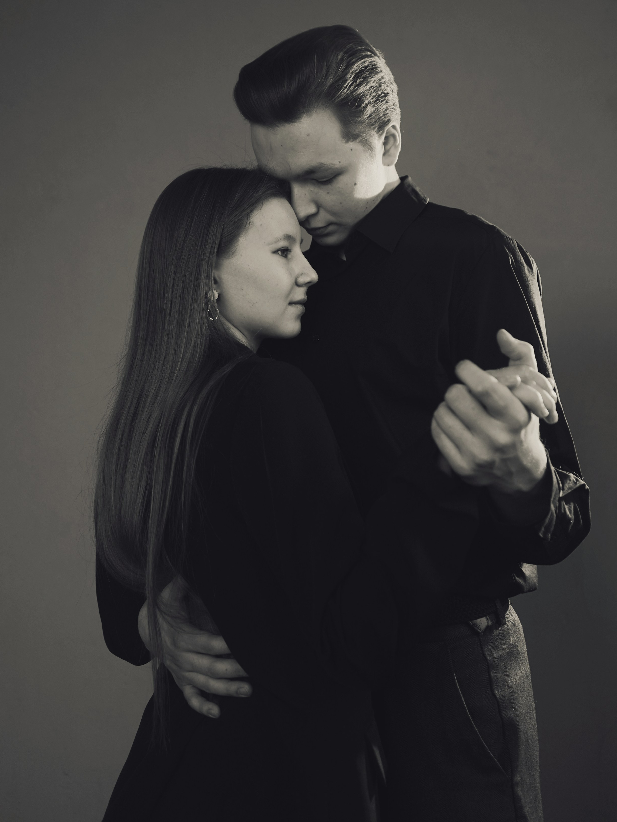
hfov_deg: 35.9
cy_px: 320
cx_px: 320
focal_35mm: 40
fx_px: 951
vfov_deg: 46.5
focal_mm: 33
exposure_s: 1/160
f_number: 4
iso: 250
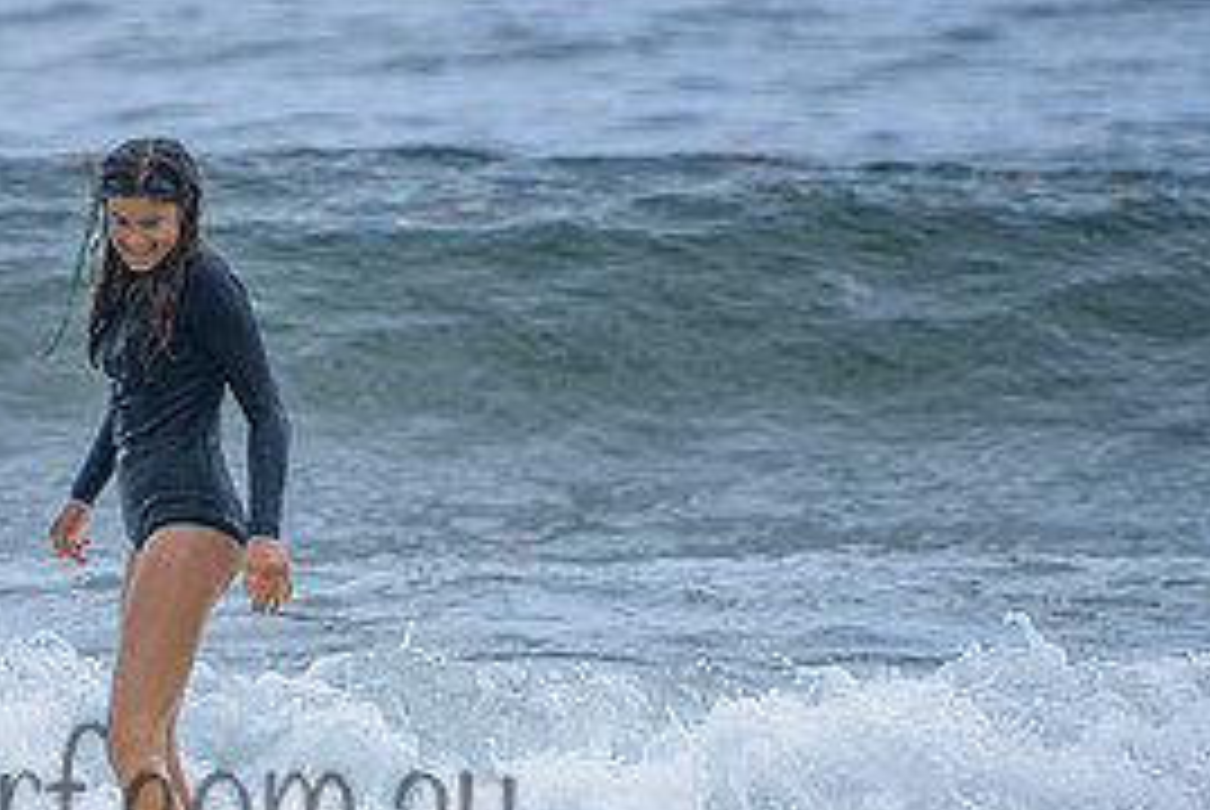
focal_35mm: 1056
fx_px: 35531
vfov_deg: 1.3
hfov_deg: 2.0
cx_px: 335
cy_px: 557
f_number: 5.6
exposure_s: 1/1600
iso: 220
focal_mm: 400
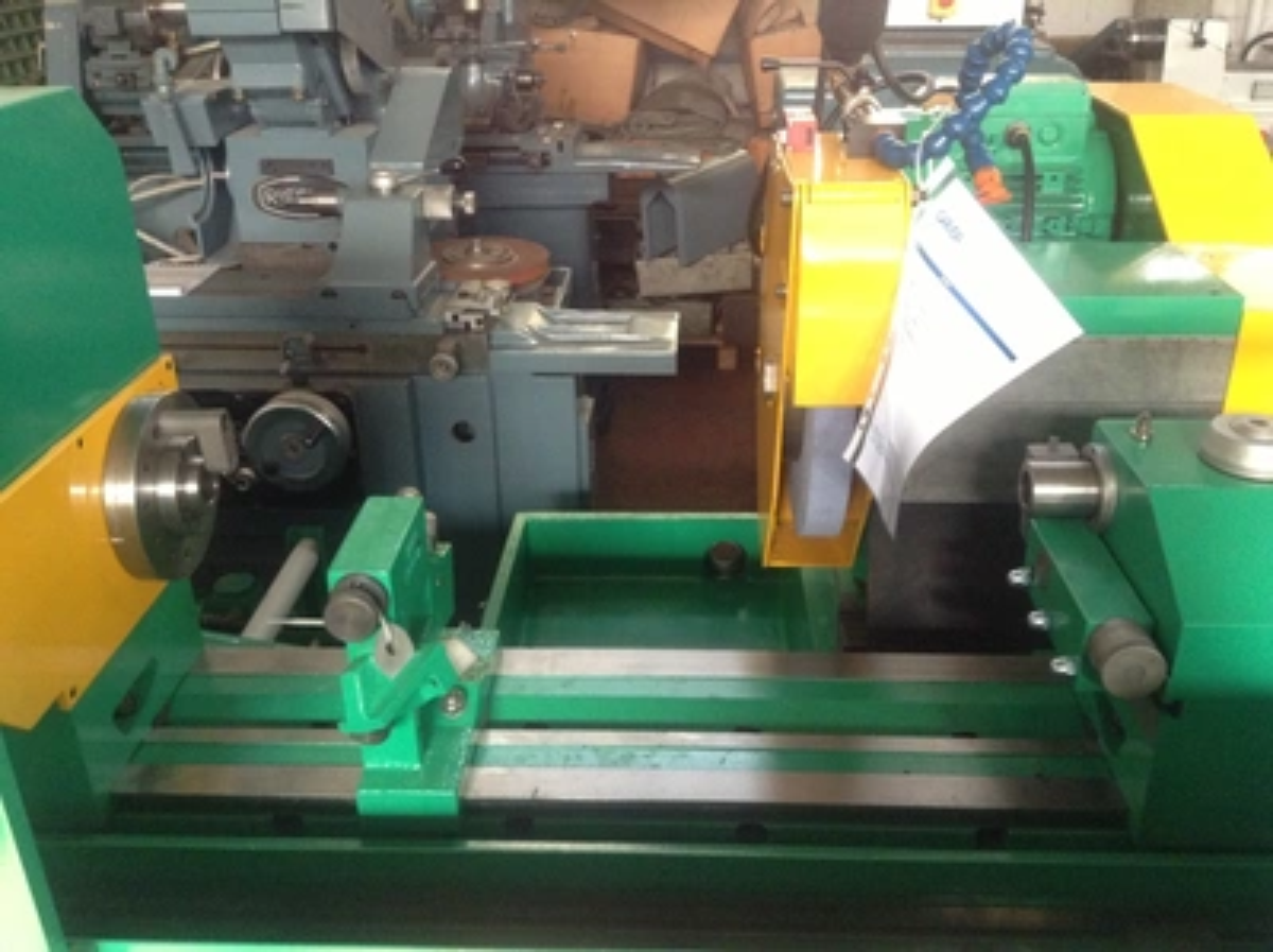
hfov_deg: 55.4
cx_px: 636
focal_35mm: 33
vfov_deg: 42.9
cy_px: 476
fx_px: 1212
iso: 200
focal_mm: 3.3
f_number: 2.4
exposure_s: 1/24
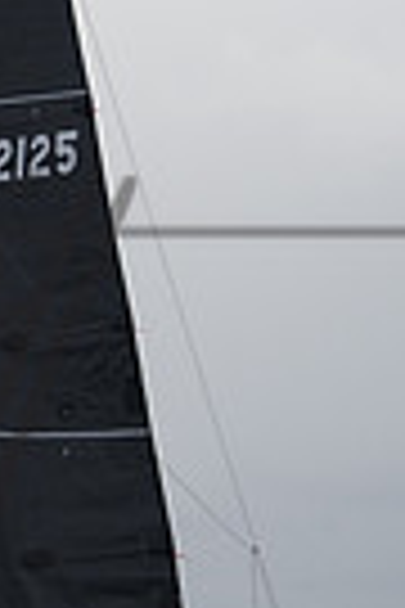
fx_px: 5011
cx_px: -198
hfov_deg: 4.6
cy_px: 284
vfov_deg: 6.9
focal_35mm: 297
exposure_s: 1/3200
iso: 800
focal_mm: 89
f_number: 6.3
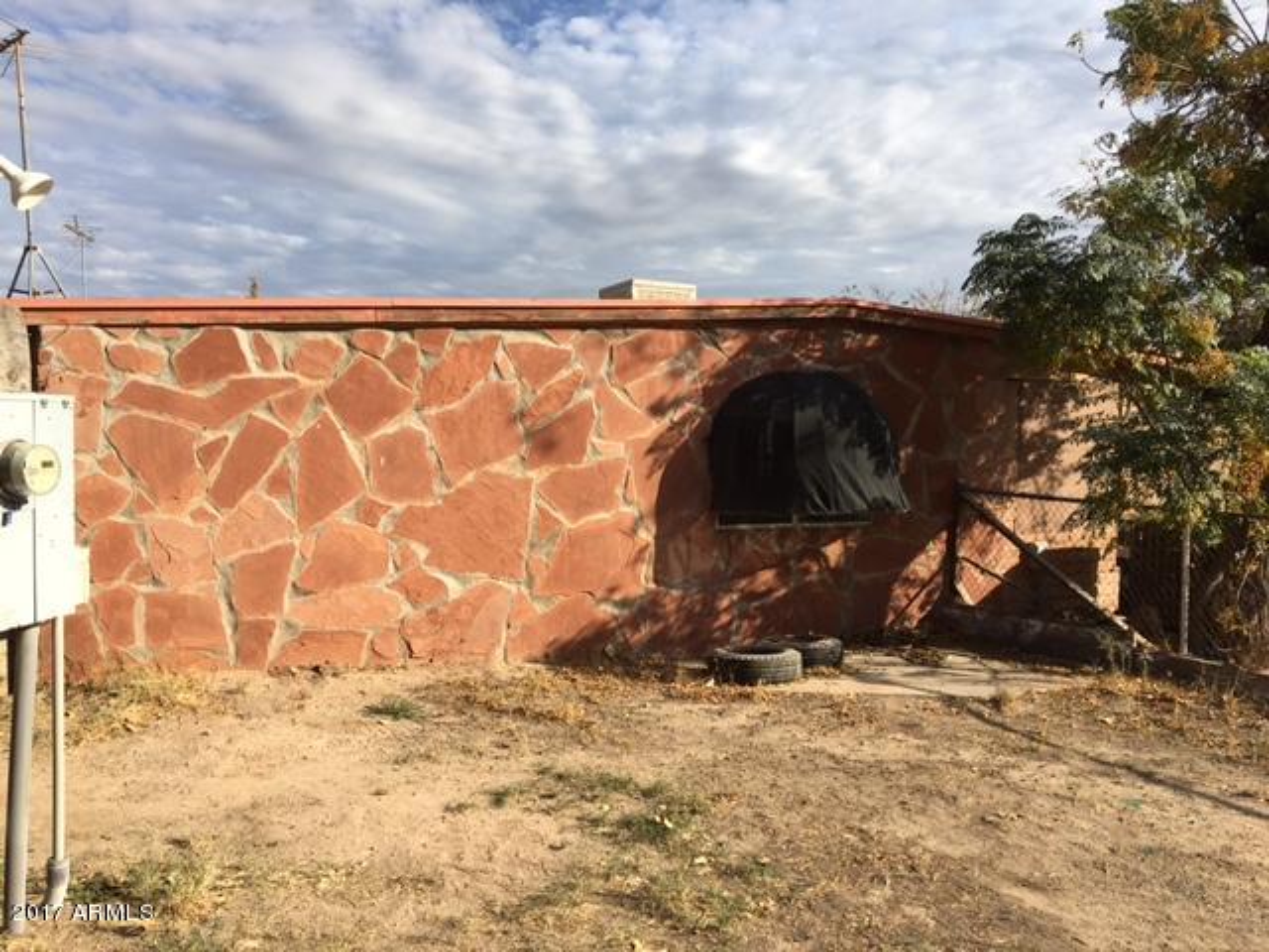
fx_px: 1063
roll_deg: -1.4
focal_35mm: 29
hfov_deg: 61.7
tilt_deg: -0.6
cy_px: 476
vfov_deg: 48.2
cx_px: 634
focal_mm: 4.15
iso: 25
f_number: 2.2
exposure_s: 1/1709
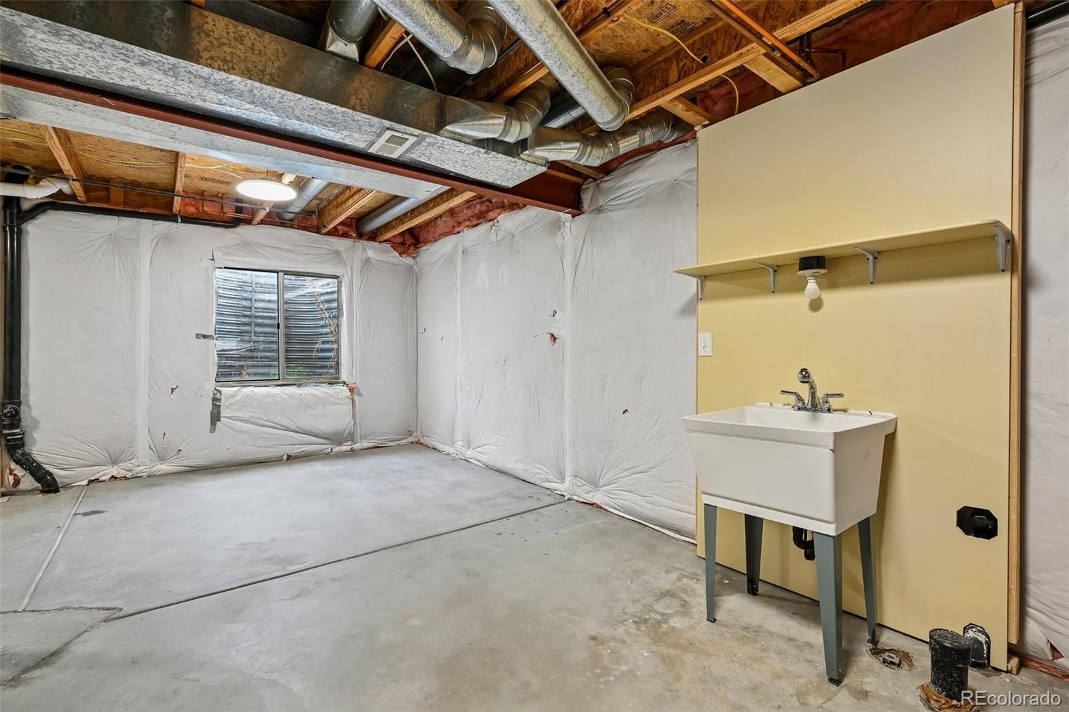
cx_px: 534
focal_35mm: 16
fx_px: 475
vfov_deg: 73.7
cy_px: 356
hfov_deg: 96.7
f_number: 11
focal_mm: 16
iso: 400
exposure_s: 1/4
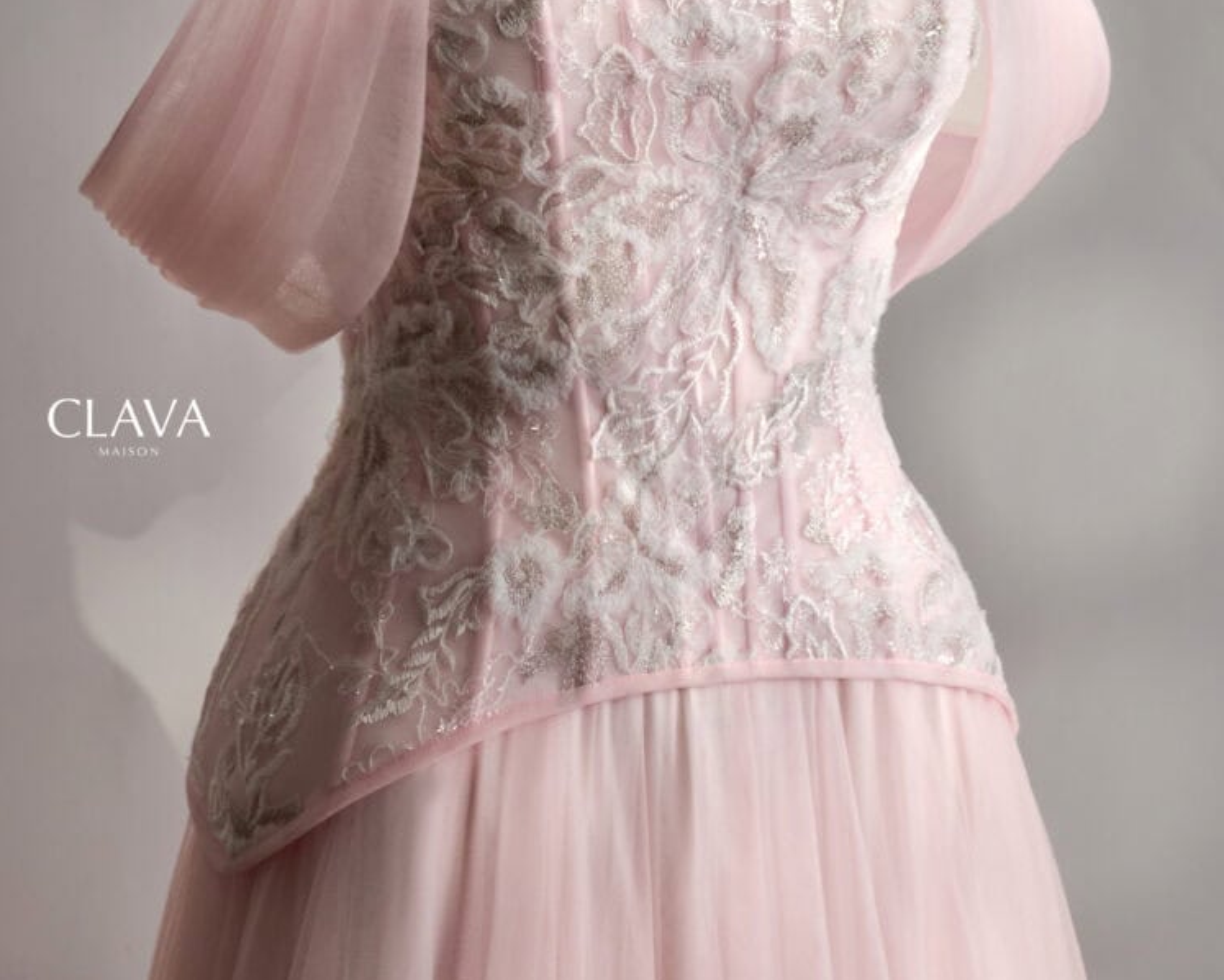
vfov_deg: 14.4
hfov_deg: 18.1
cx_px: 611
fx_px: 3841
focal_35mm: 106
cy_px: 76
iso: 1250
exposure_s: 1/125
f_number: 8
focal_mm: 75
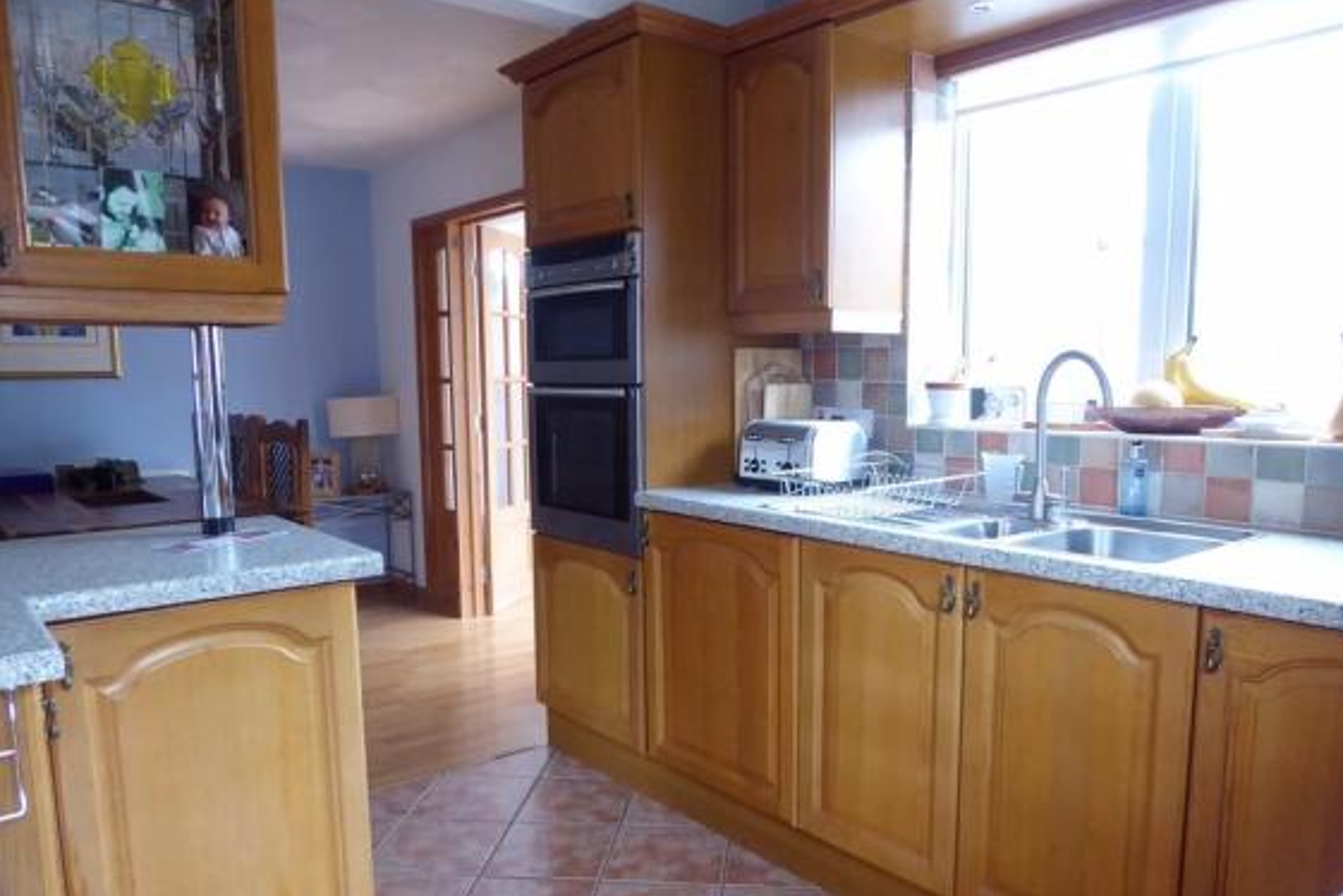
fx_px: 1007
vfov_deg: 47.8
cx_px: 695
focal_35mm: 27
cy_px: 502
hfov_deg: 67.4
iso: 400
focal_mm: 4.3
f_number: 3.3
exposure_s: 1/50
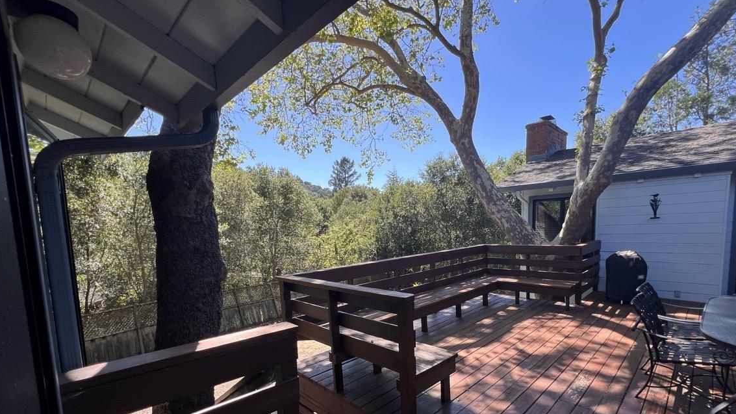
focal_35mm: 16
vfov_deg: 66.1
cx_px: 397
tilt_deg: -6.4
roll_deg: +1.0
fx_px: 312
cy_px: 259
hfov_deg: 99.2
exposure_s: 1/354
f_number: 1.8
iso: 32
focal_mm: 1.57
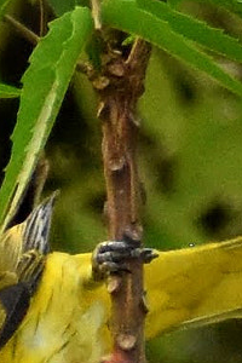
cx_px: -231
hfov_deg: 0.6
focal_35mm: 2399
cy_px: 361
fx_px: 24188
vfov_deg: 0.9
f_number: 8
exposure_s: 1/500
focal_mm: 300
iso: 2200
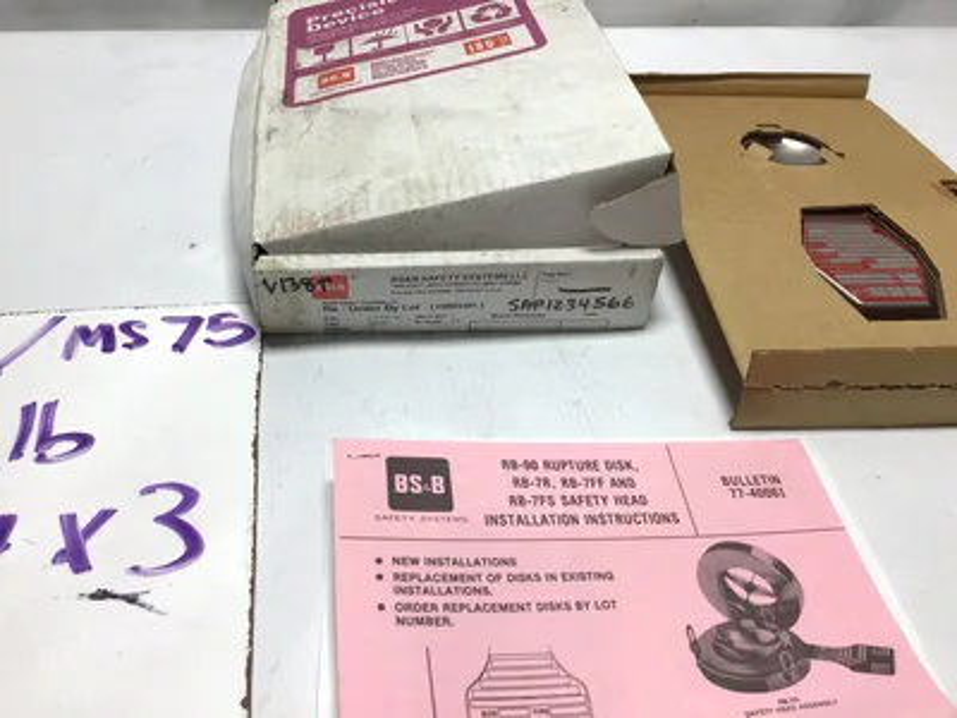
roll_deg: -5.2
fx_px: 857
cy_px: 359
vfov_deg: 45.4
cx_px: 478
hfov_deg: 58.4
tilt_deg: -41.8
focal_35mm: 31
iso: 25
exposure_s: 1/132
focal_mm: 3.3
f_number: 2.4
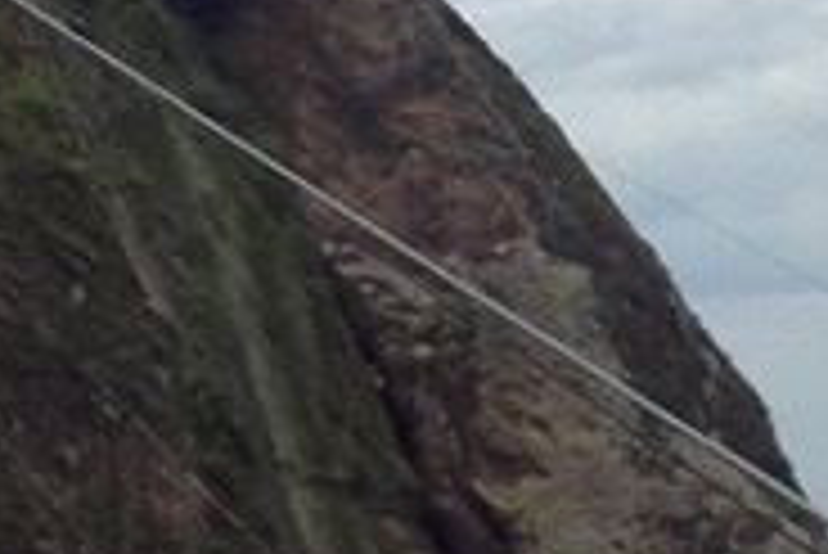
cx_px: -1854
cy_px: -464
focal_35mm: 239
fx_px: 5501
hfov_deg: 7.4
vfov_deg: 5.7
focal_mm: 4.13
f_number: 2.4
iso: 50
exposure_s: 1/1130
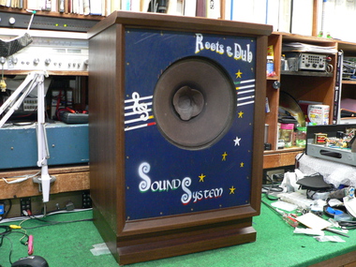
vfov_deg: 39.7
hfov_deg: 51.4
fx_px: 370
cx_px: 178
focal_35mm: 36
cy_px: 134
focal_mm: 6
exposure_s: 1/8
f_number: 2.8
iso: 200
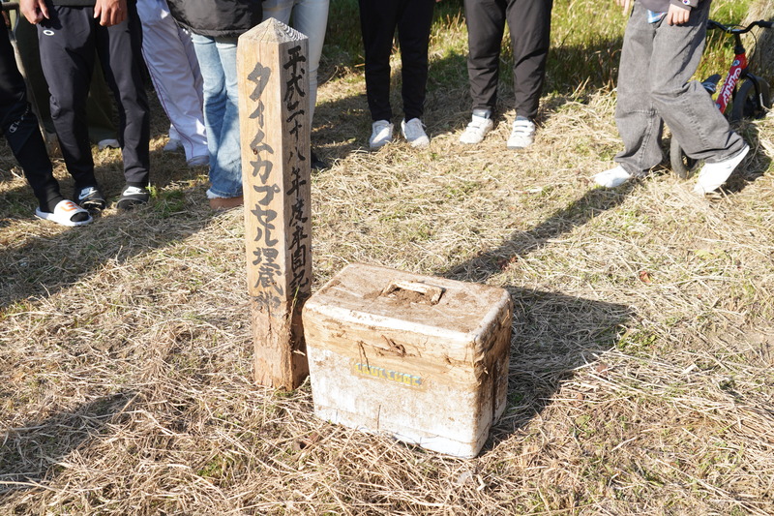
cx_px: 387
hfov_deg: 50.7
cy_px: 258
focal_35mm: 38
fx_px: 817
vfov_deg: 35.0
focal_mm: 38
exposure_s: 1/160
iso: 125
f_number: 6.3
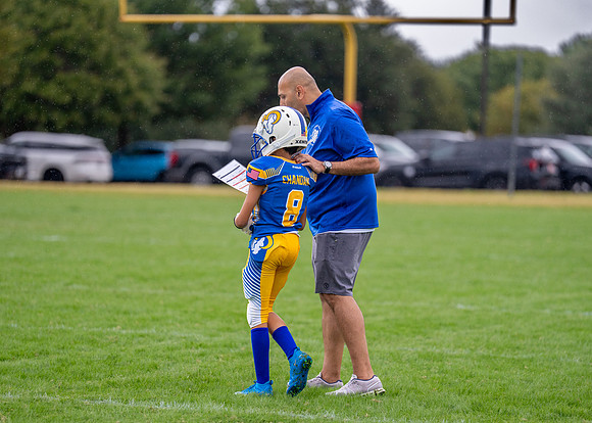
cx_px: 286
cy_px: 228
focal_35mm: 202
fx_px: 3403
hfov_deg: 9.9
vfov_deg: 7.1
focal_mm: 173
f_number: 2.8
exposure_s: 1/1600
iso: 400
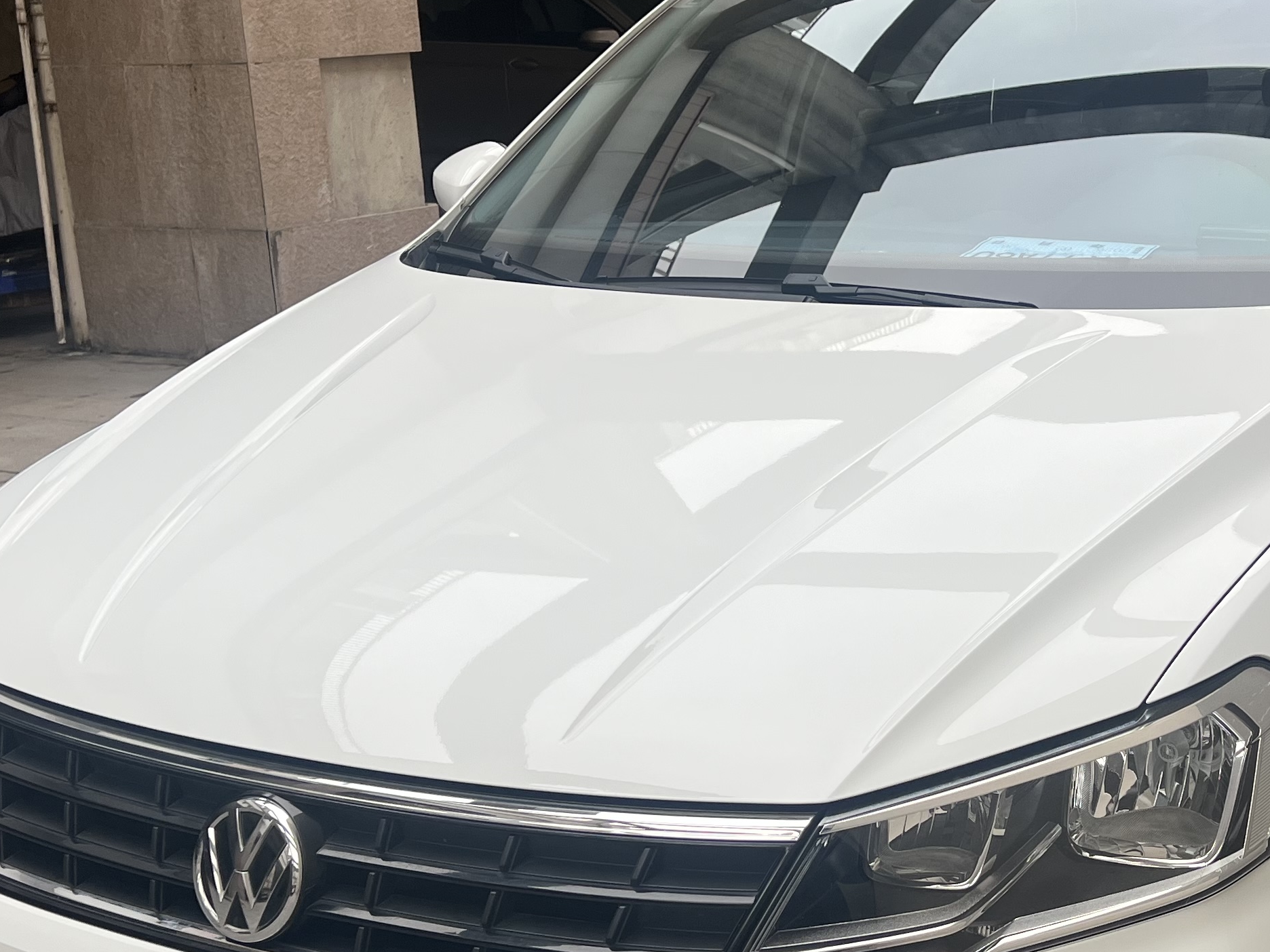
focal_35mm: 56
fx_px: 2055
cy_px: 573
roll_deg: +2.1
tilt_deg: -16.7
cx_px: 849
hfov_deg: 34.0
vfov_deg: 26.0
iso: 50
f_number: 1.5
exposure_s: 1/780
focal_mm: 5.7
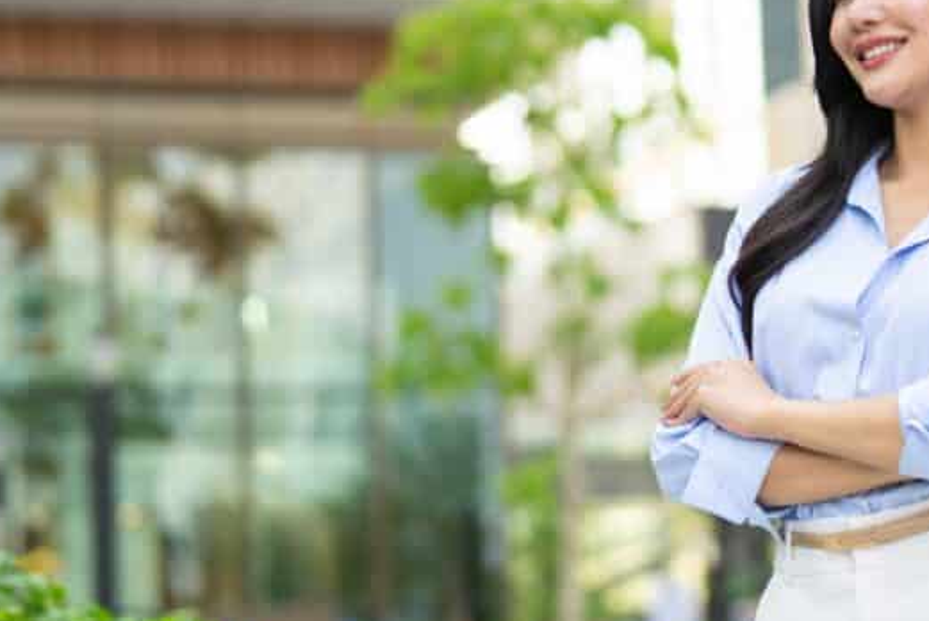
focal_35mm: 124
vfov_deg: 11.1
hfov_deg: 16.4
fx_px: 3202
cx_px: 697
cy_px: 302
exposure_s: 1/800
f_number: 1.4
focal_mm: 50
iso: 125
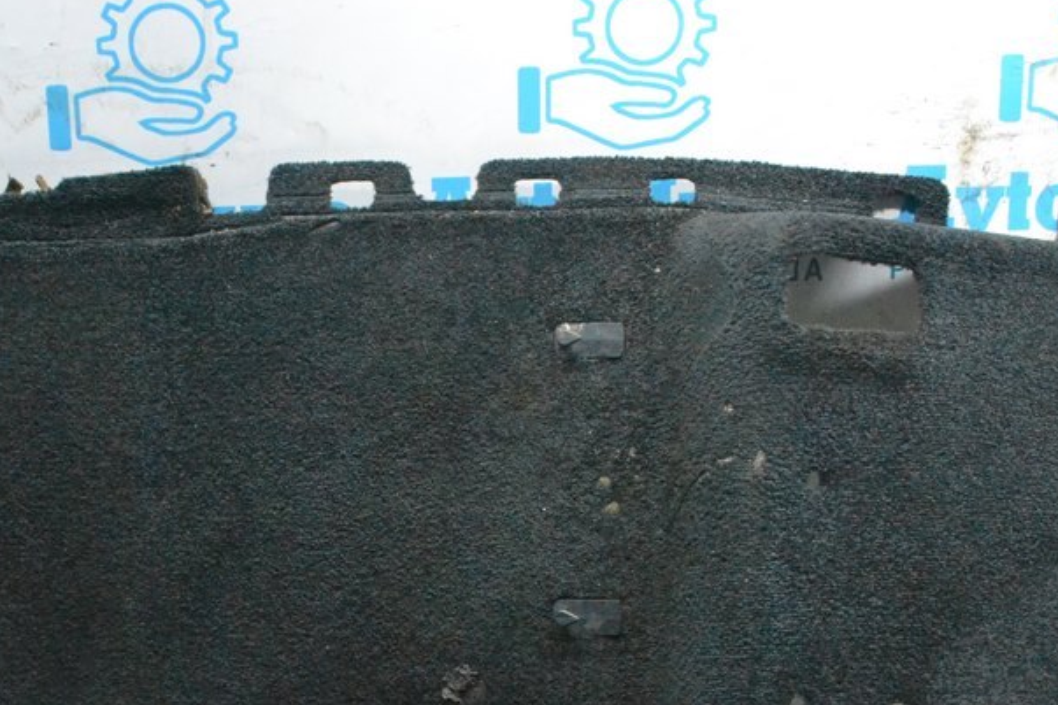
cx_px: 347
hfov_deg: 35.3
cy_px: 580
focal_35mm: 56
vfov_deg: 23.8
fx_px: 1646
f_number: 9
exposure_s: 1/160
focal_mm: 22
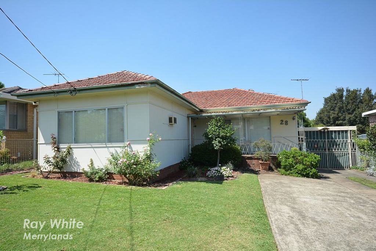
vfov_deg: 77.5
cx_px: 188
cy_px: 126
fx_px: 157
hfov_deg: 100.3
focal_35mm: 15
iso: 220
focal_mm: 10
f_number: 4
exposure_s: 1/60
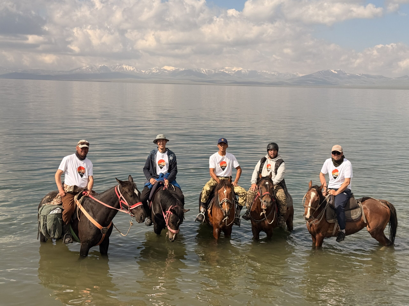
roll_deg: -2.1
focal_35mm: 48
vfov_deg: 30.3
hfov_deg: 39.7
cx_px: 204
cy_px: 153
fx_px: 567
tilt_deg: -6.6
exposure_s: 1/6024
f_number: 1.78
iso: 80
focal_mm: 6.76
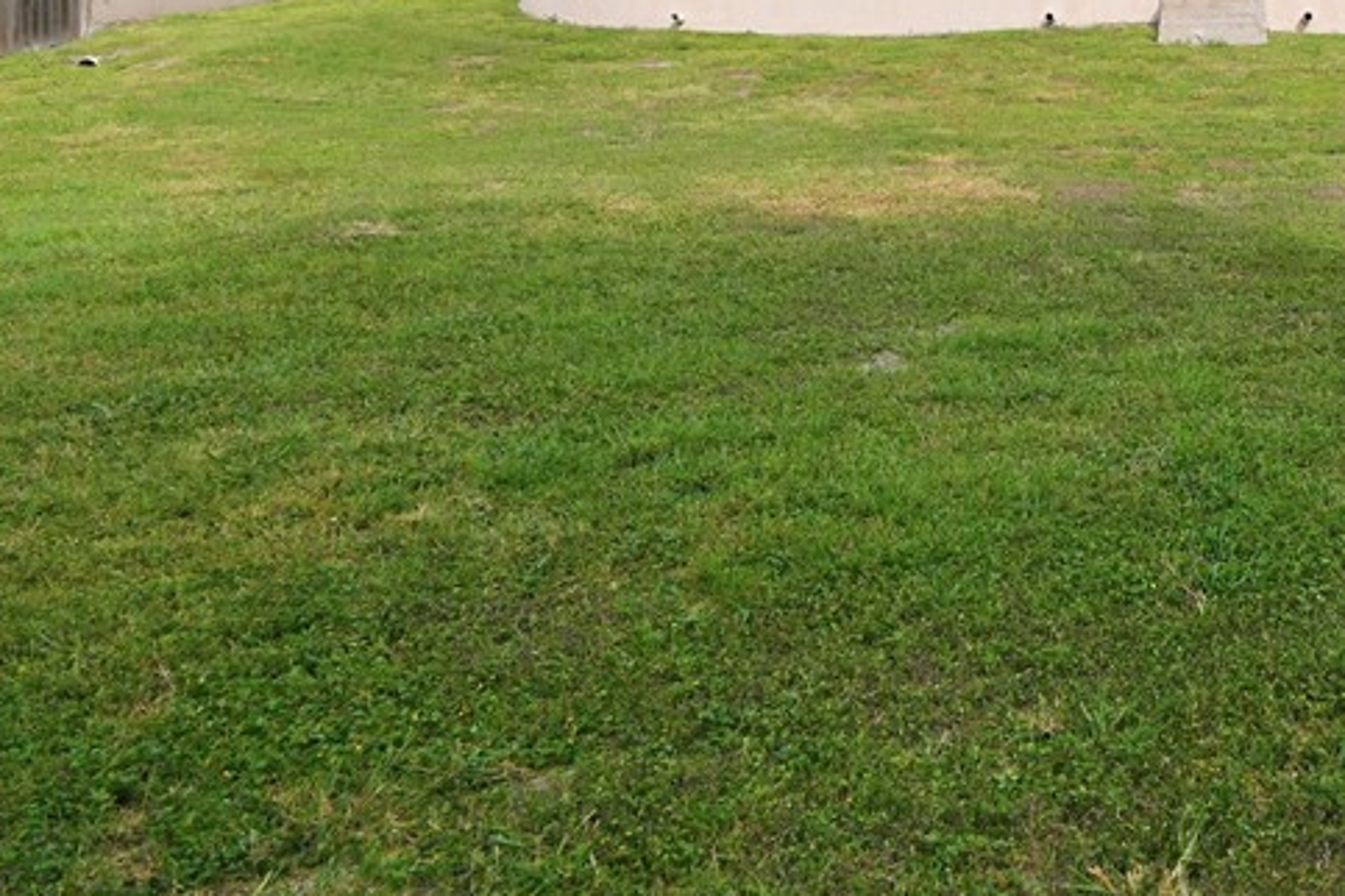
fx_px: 1345
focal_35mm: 36
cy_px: 83
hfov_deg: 47.8
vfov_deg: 34.7
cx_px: 1206
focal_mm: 16
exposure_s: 1/100
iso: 100
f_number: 7.1
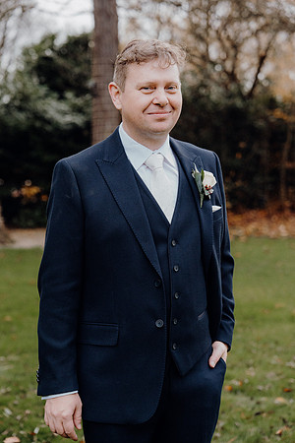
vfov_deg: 28.8
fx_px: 860
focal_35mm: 70
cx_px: 148
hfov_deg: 19.5
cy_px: 222
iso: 4000
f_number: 3.5
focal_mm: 70
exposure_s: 1/250
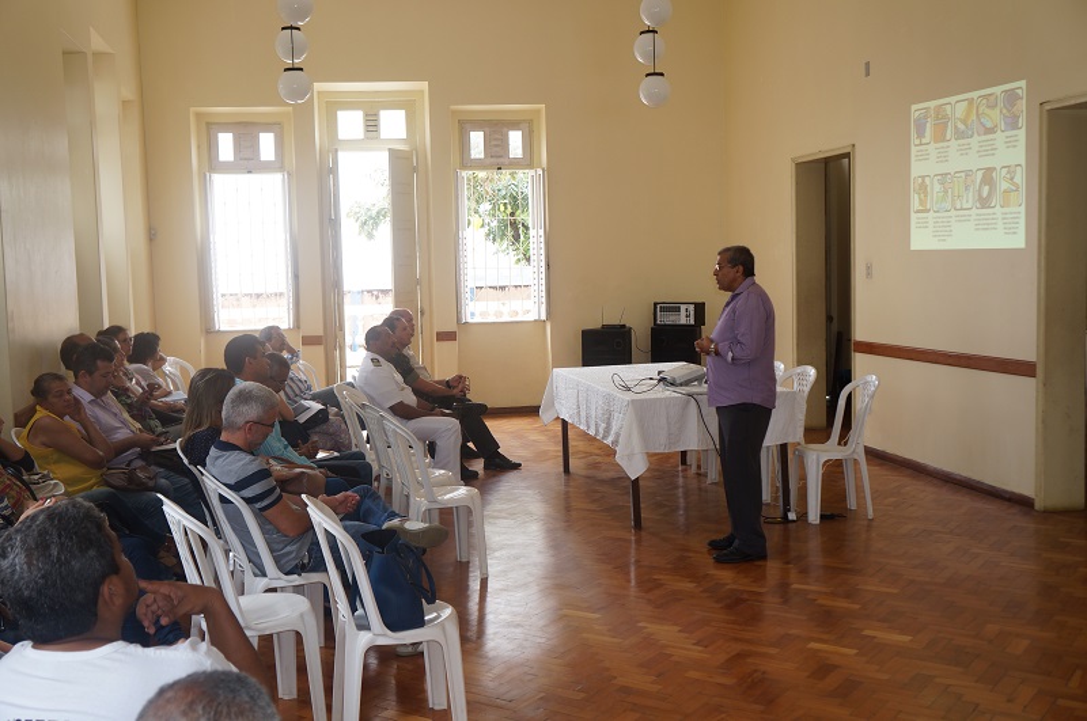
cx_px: 544
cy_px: 360
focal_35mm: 39
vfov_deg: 34.1
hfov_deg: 49.6
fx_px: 1176
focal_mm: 26
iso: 200
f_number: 5
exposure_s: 1/100
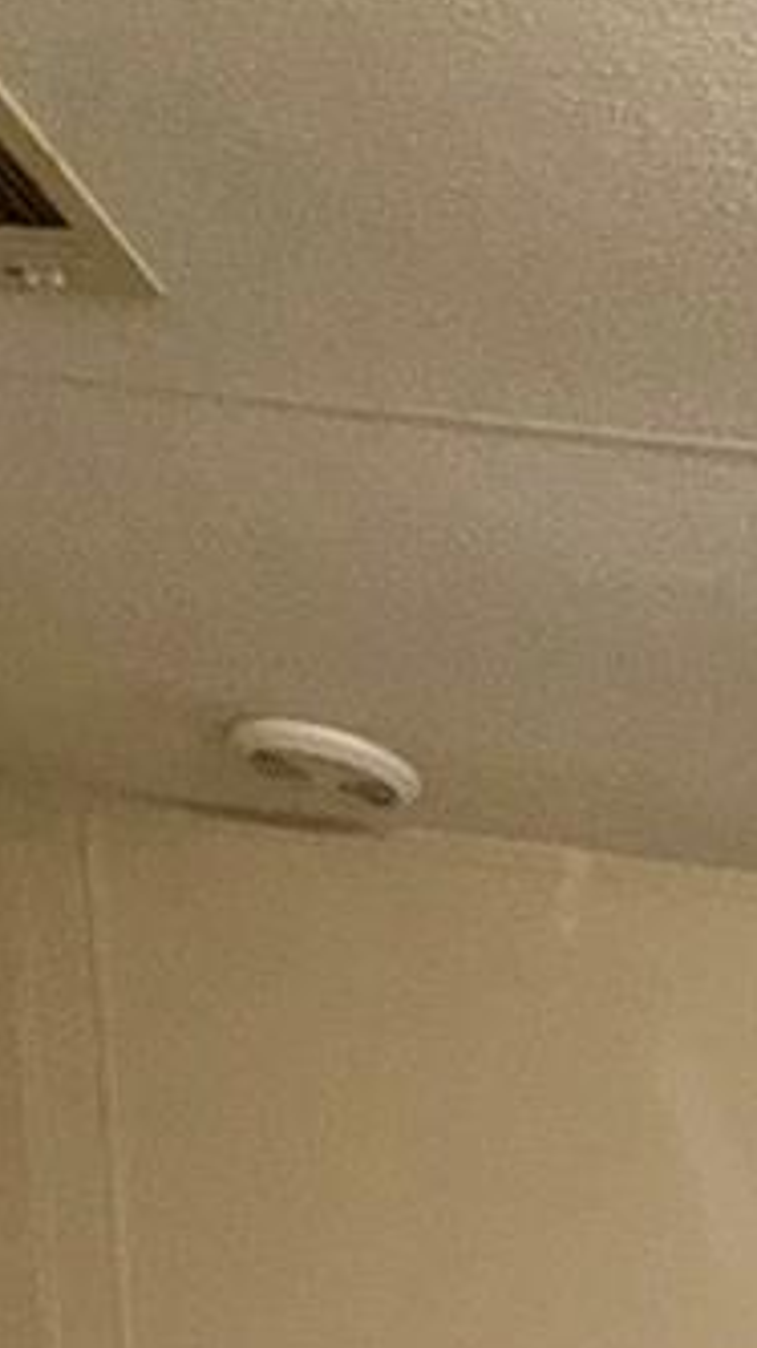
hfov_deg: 21.0
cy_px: 2077
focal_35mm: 55
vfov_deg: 26.2
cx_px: 781
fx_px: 1965
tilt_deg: -13.3
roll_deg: -1.2
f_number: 2.2
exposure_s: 1/60
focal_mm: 2.22
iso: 80
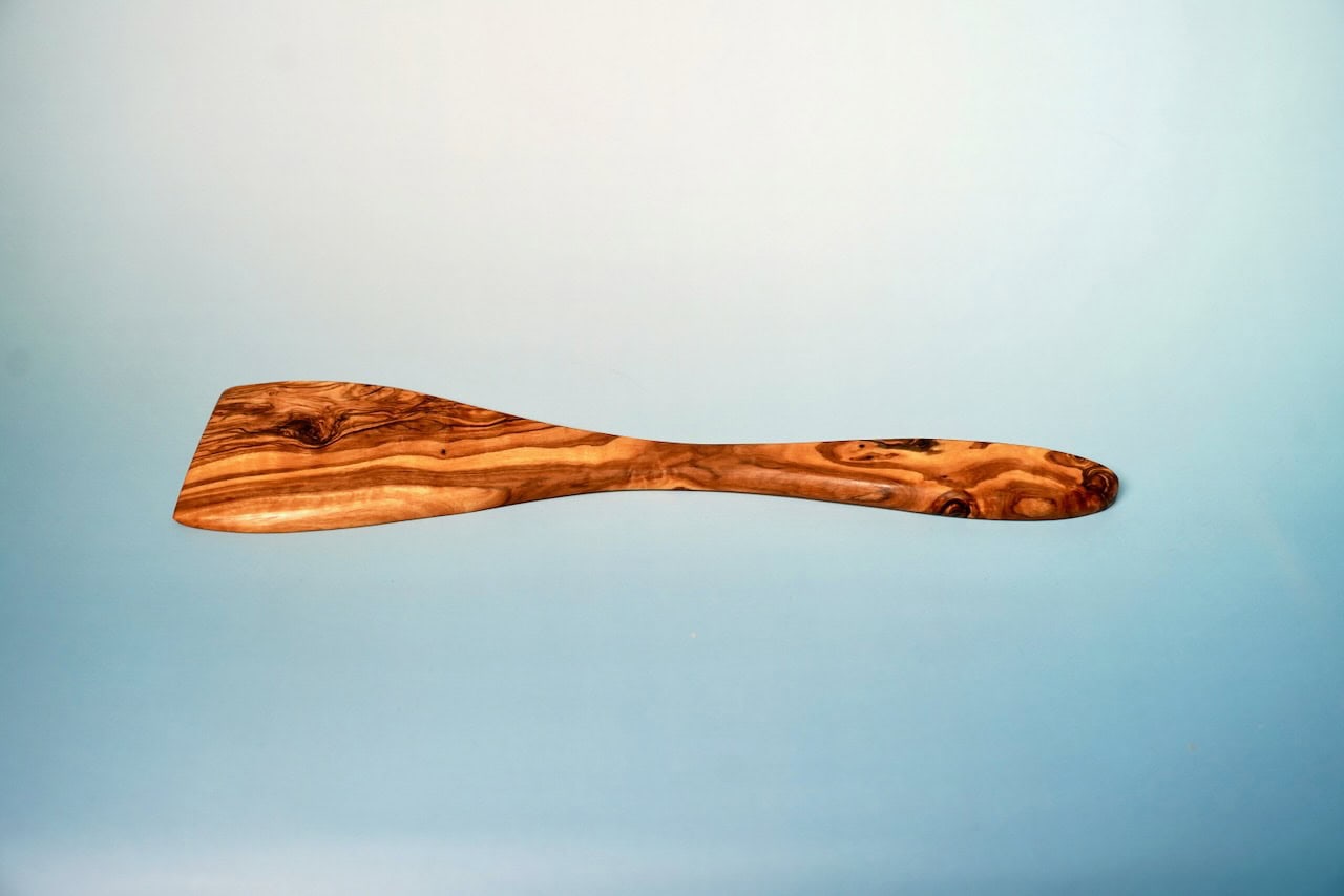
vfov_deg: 35.1
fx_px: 1419
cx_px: 672
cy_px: 448
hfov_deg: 50.7
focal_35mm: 38
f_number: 4
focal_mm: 38
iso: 320
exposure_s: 1/160
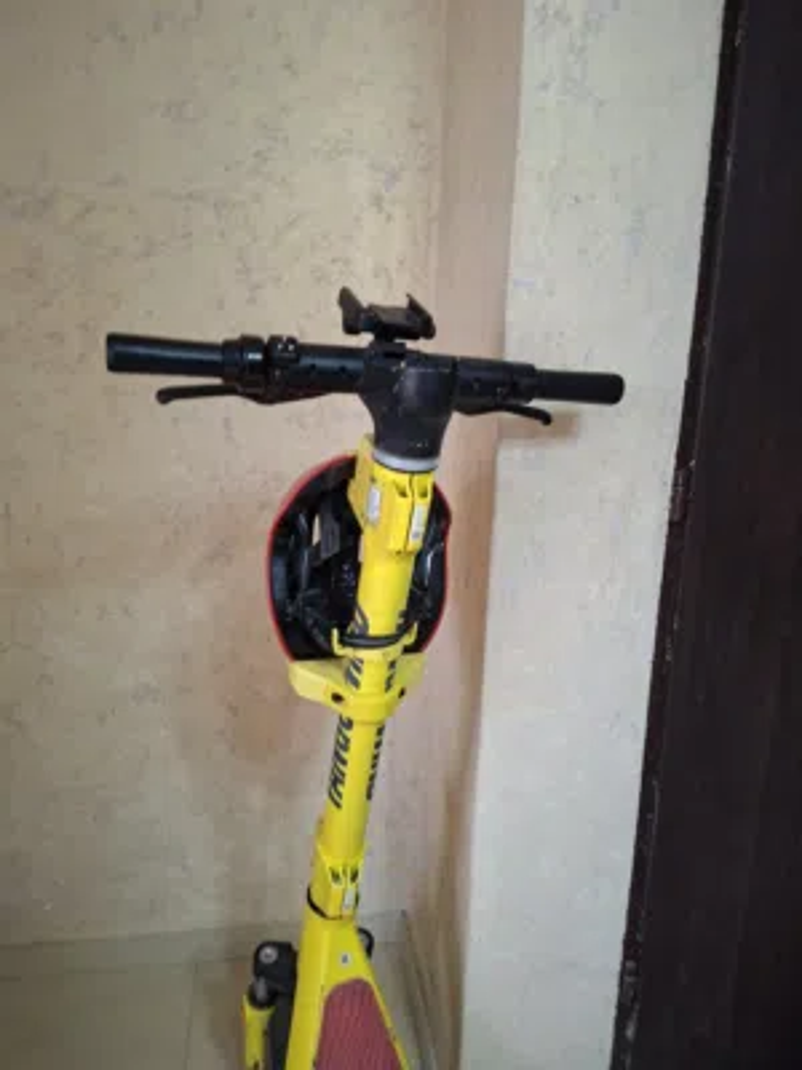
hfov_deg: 58.9
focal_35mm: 23
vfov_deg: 73.9
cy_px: 535
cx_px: 401
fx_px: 710
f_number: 1.8
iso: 250
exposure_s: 1/33
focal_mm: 5.54
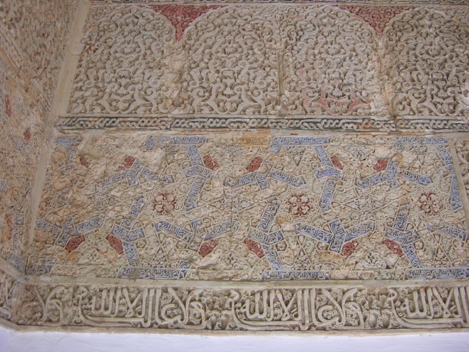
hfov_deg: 52.6
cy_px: 176
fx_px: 474
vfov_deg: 40.7
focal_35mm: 35
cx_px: 234
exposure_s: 1/12.8
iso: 50
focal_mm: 8.9
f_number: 2.8
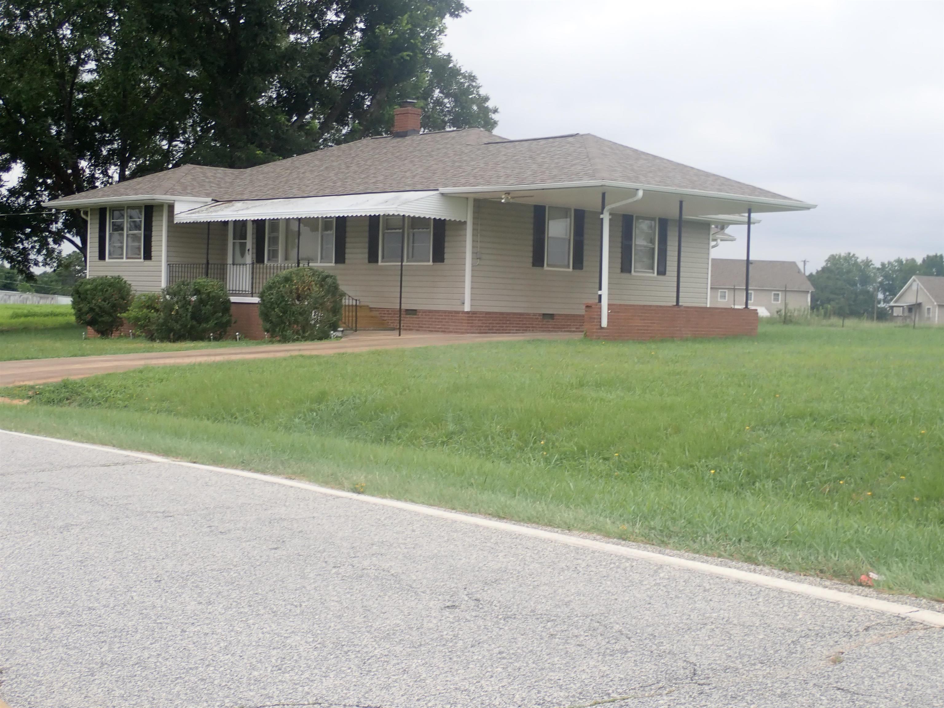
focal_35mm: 53
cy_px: 354
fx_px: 1445
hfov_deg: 36.2
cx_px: 472
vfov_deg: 27.5
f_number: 4.5
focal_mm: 9.61
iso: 100
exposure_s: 1/200
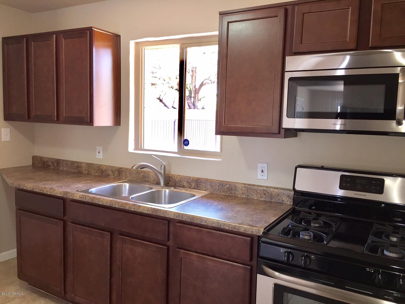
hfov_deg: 61.7
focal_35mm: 29
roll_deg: -2.4
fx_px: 339
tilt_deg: -5.1
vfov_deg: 48.2
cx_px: 202
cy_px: 152
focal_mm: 4.15
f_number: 2.2
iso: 50
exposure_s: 1/30
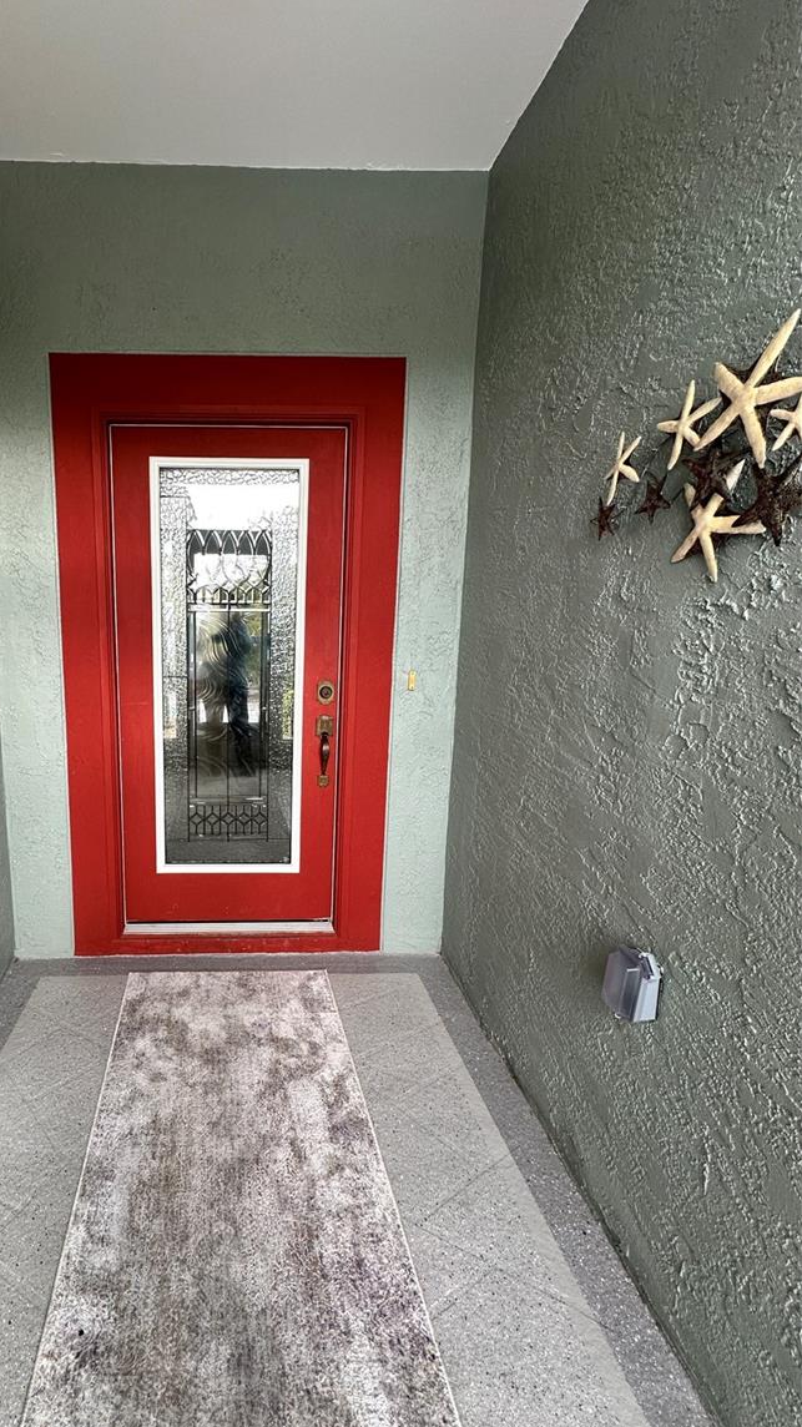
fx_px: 605
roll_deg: -0.4
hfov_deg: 64.6
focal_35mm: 16
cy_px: 706
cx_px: 242
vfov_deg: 99.4
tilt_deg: -8.9
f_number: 2.2
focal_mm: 2.22
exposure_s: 1/99
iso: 100
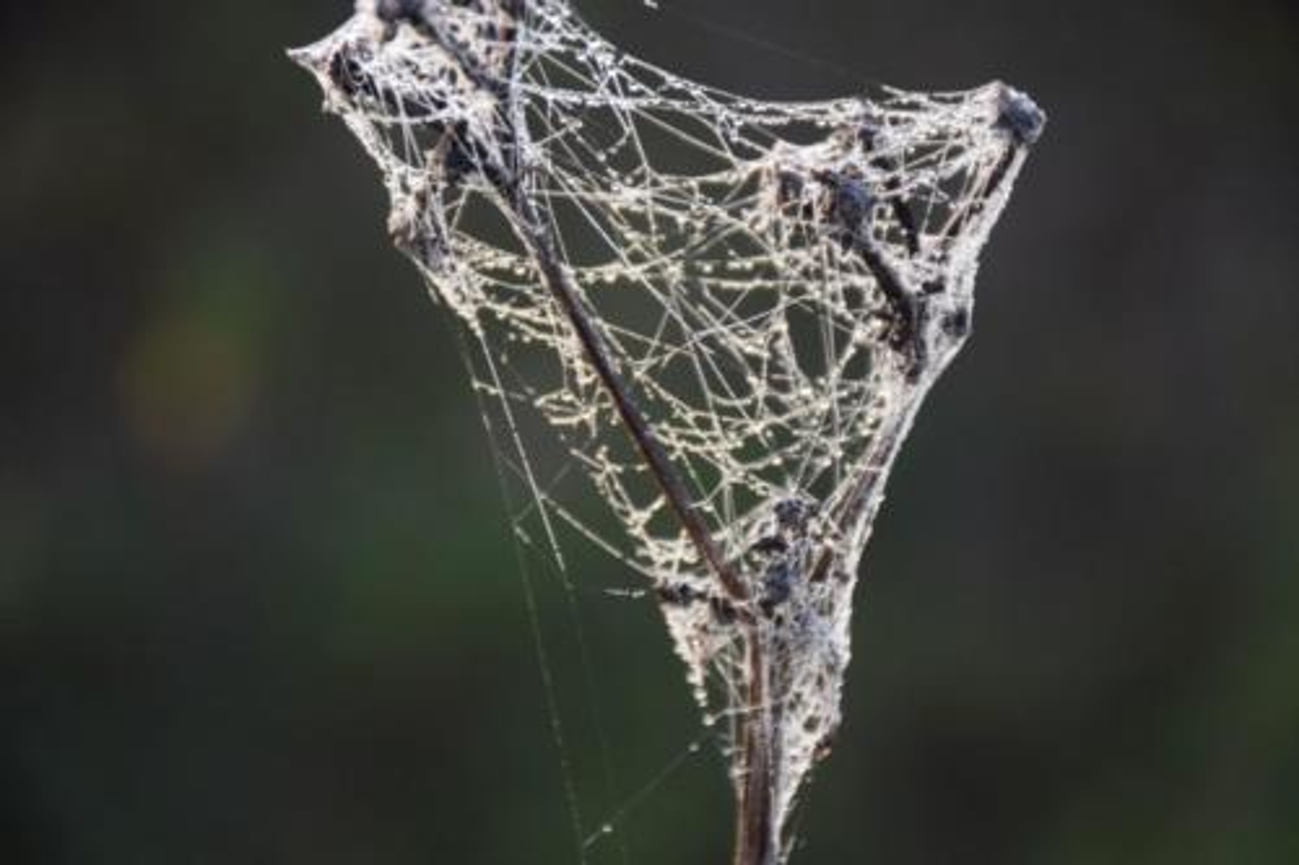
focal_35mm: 210
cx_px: 650
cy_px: 432
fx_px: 7575
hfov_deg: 9.8
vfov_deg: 6.5
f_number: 5.6
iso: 800
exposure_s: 1/200
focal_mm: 140
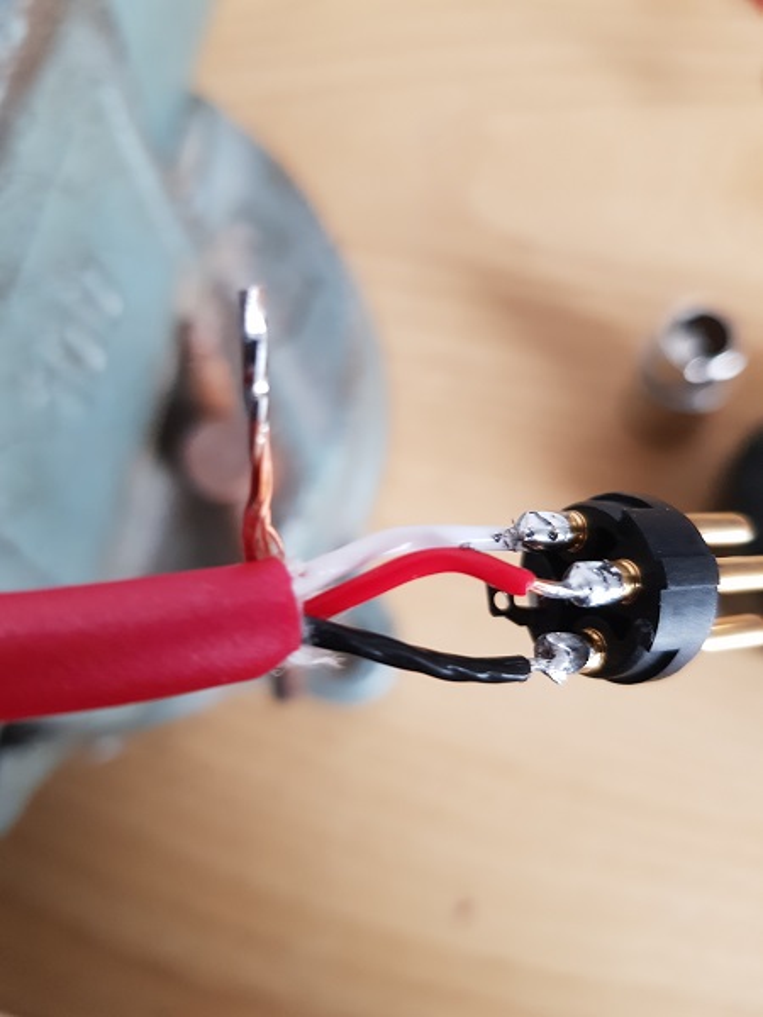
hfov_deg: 53.1
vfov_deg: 67.3
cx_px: 382
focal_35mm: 26
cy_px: 508
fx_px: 764
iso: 200
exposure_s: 1/19
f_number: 1.7
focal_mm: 4.2
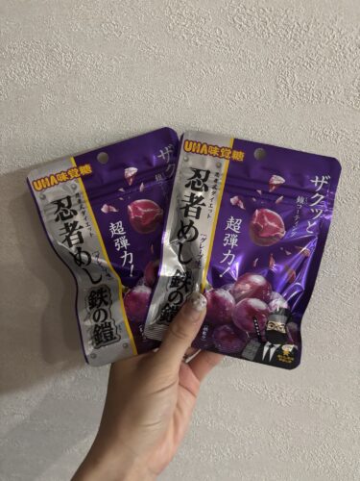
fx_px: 361
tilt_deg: -17.2
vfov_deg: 67.3
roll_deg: -0.5
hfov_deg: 53.1
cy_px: 240
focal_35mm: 26
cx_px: 180
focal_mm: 5.96
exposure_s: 1/25
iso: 500
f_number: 1.6
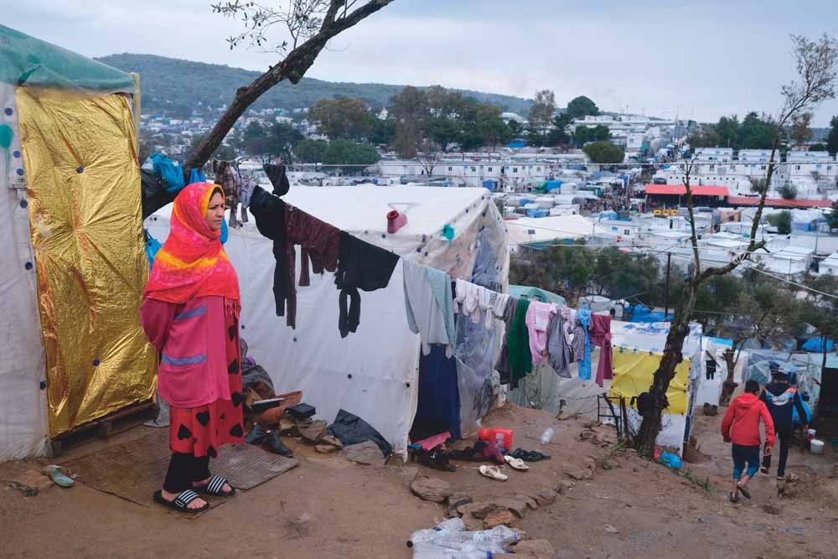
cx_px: 419
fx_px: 815
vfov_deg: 37.9
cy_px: 280
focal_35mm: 35
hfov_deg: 54.4
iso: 640
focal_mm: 23
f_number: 5.6
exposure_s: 1/750
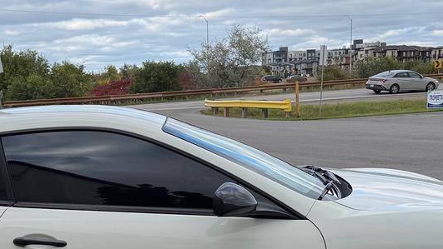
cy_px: 238
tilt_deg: -10.7
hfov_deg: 32.9
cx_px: 132
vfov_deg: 18.7
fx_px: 740
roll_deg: +2.4
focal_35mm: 63
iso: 100
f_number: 1.78
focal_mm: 6.76
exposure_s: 1/1653
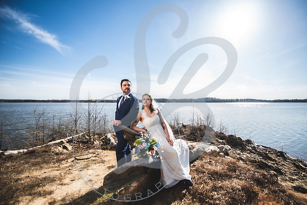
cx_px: 157
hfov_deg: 102.2
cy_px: 103
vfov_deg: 79.2
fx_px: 124
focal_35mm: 15
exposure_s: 1/1600
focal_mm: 14
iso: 100
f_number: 2.8
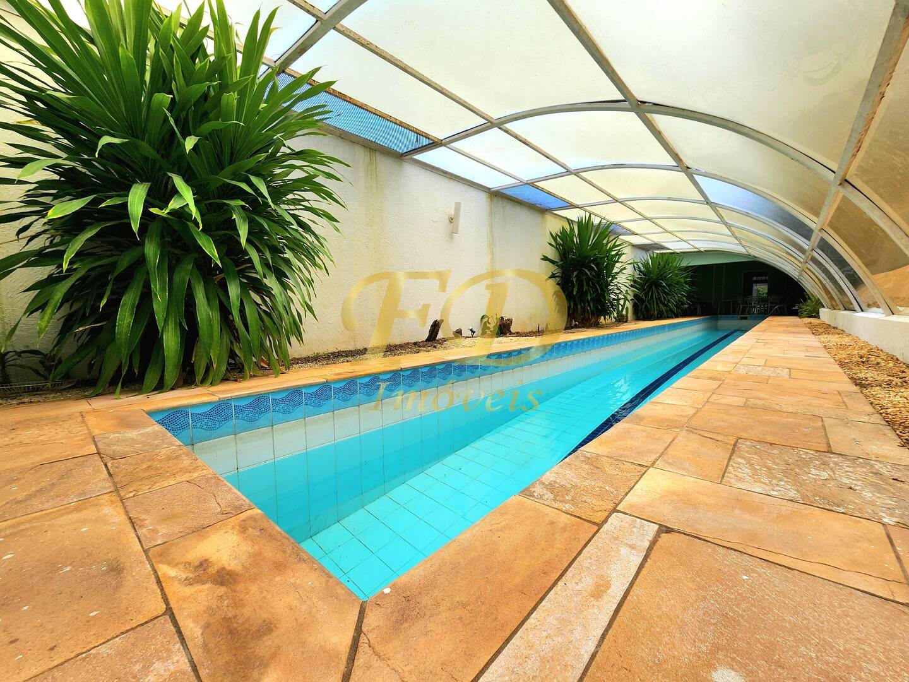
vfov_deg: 89.9
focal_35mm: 13
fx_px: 341
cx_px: 454
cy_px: 341
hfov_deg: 106.2
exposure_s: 1/667
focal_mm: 2.2
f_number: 2.2
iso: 50
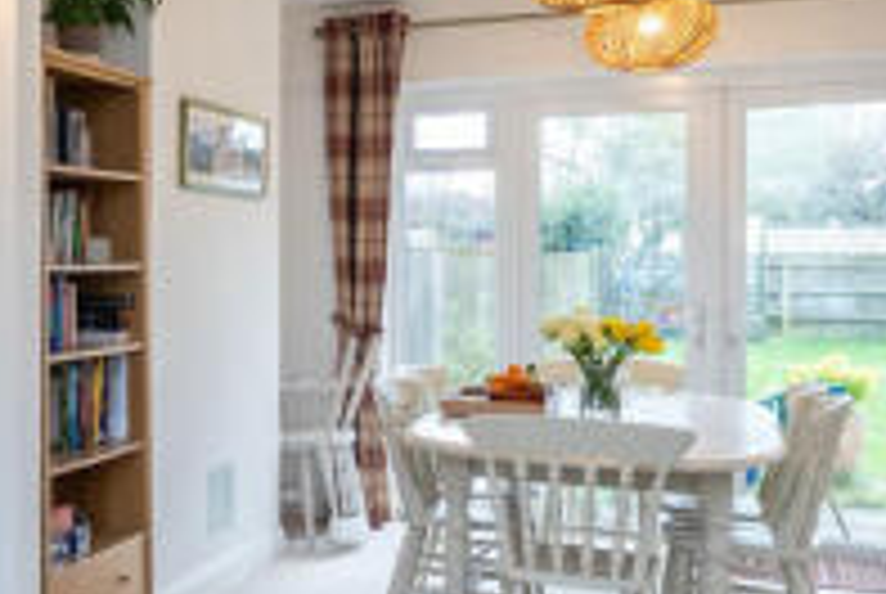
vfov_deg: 25.6
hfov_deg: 33.4
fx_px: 1306
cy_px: 304
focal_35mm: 53
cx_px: -49
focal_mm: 16
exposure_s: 1/80
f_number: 7.1
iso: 2000
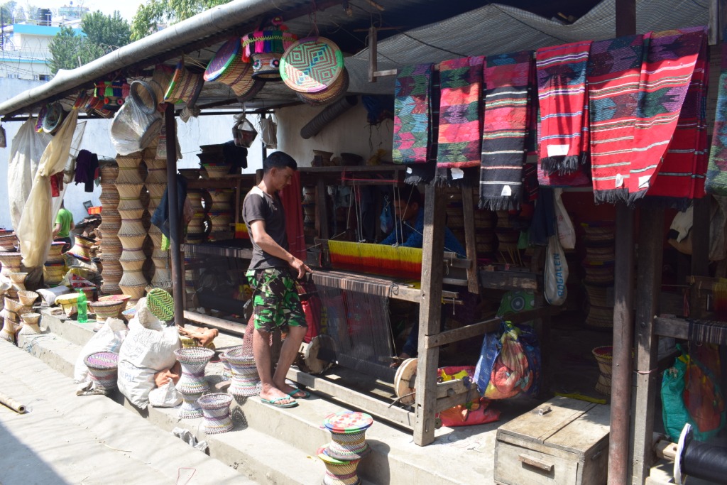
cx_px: 364
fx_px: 606
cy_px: 242
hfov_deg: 61.9
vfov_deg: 43.6
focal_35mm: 30
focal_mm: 20
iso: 400
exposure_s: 1/200
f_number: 10
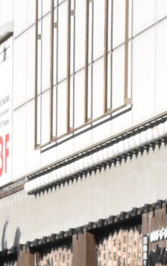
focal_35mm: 308
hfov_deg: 4.2
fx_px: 2237
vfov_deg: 6.7
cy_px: 455
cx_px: -201
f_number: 16
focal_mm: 27
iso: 2500
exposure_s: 1/1000
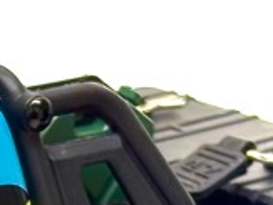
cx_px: -258
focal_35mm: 256
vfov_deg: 5.7
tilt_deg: -22.6
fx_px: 2017
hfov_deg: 7.5
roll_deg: -1.5
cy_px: 417
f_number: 1.6
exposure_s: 1/50
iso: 40
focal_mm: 5.96
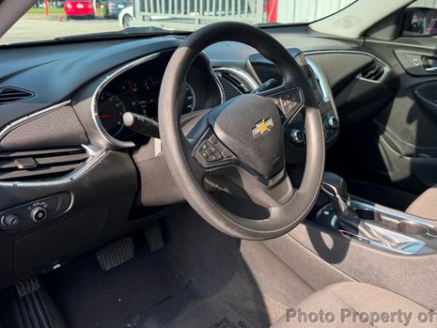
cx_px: 242
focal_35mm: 33
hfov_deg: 55.2
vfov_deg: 42.4
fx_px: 417
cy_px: 111
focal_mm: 6.76
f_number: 1.78
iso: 100
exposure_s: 1/955
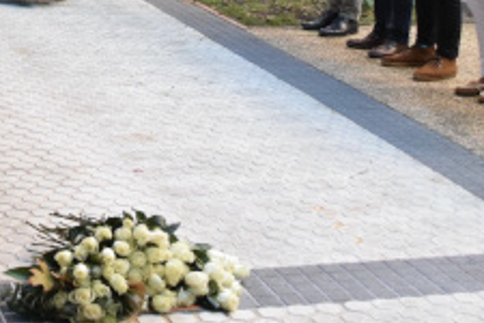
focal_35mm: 83
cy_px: -32
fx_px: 1116
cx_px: 147
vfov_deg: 16.0
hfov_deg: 24.3
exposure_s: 1/400
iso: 2500
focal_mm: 22
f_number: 3.8
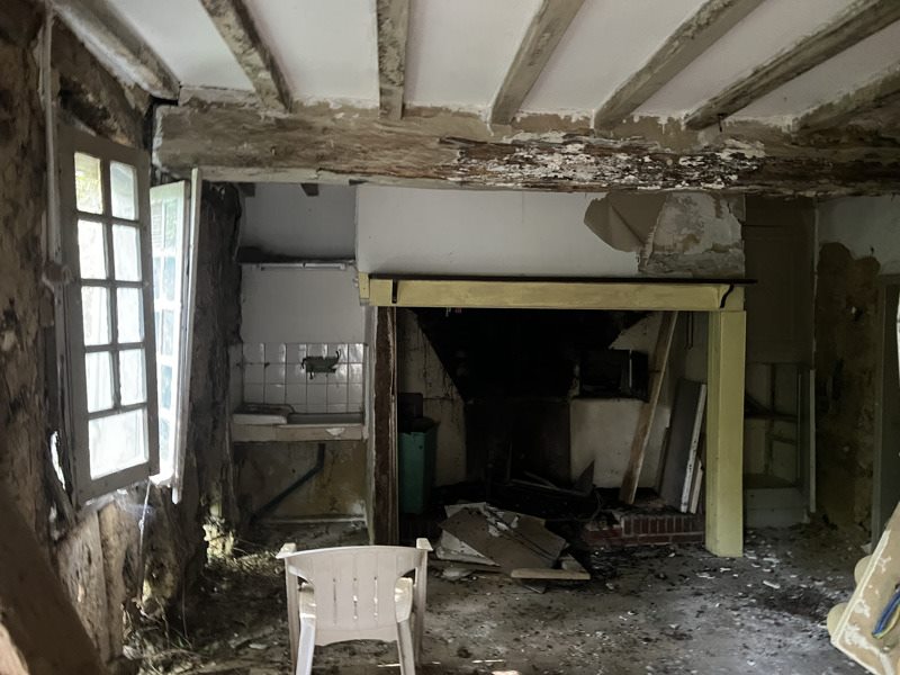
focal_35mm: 26
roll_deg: -1.0
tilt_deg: -2.6
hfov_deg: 67.3
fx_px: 676
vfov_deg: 53.1
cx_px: 450
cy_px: 338
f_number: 1.5
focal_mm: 5.7
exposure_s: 1/30
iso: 640
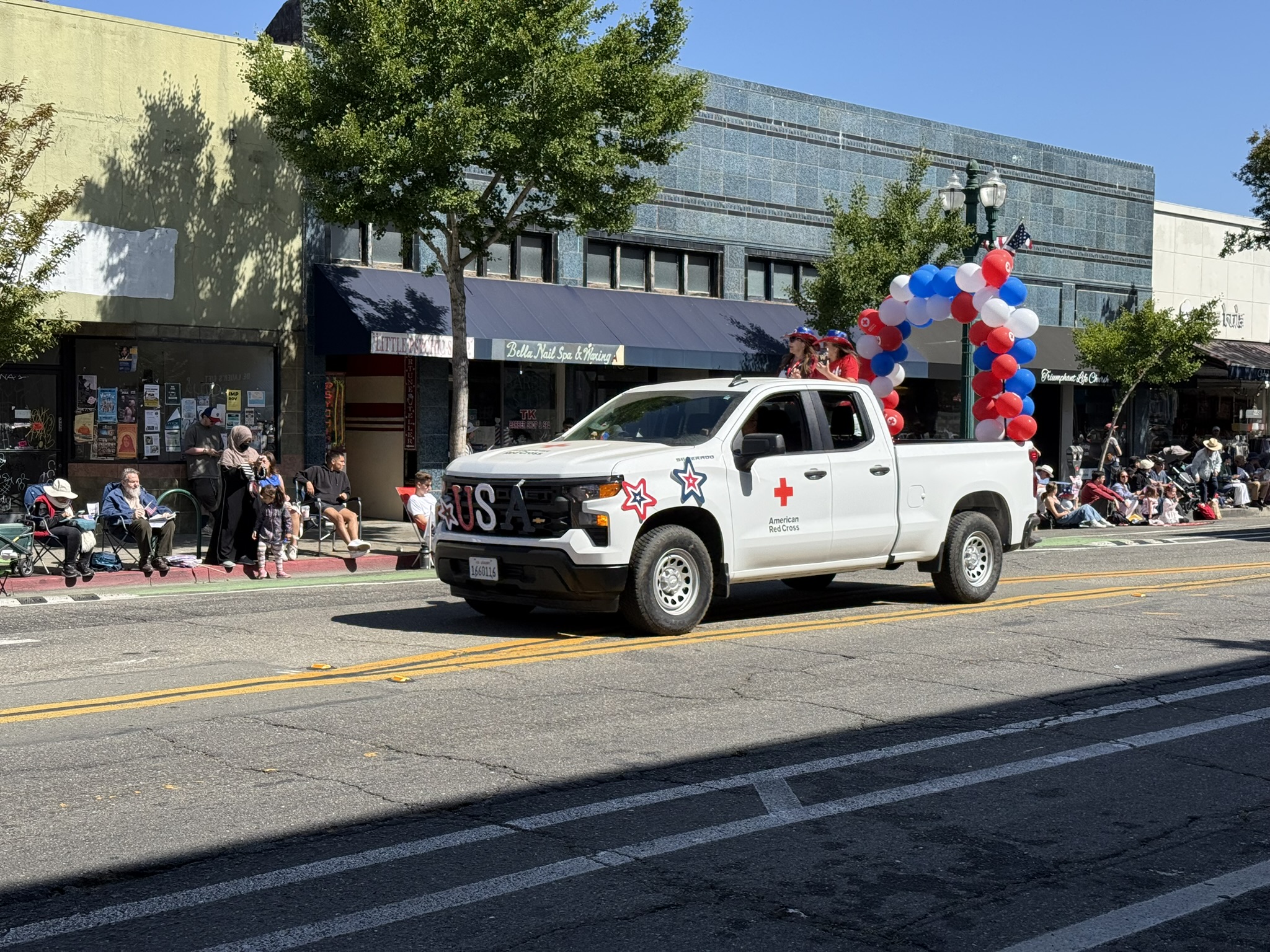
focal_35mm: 48
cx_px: 635
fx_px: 1761
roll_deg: -0.3
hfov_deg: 39.7
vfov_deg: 30.3
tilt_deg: -1.7
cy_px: 476
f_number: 1.78
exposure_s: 1/3534
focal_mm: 6.76
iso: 64
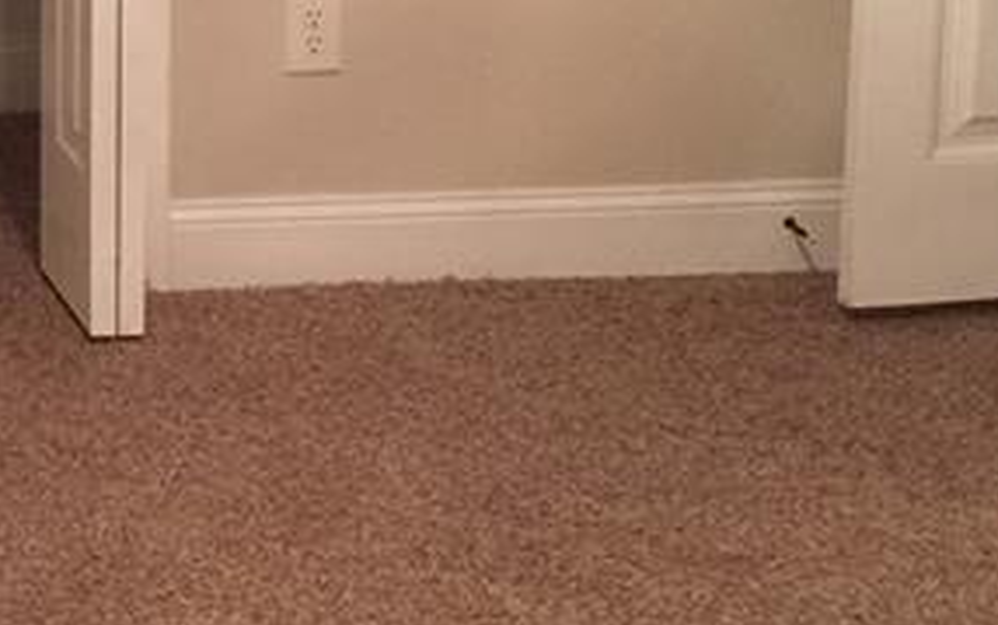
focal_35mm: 110
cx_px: -178
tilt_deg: -10.5
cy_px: -143
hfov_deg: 18.0
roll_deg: +0.3
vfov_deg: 11.6
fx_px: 2993
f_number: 2.2
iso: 125
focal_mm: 4.15
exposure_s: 1/8
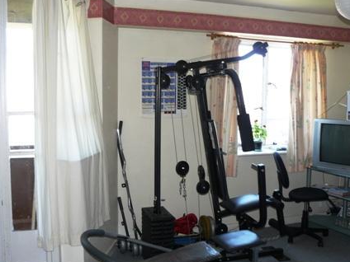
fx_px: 384
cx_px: 170
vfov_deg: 37.7
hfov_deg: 49.0
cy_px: 135
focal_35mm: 38
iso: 100
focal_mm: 6
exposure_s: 1/30
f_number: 2.8
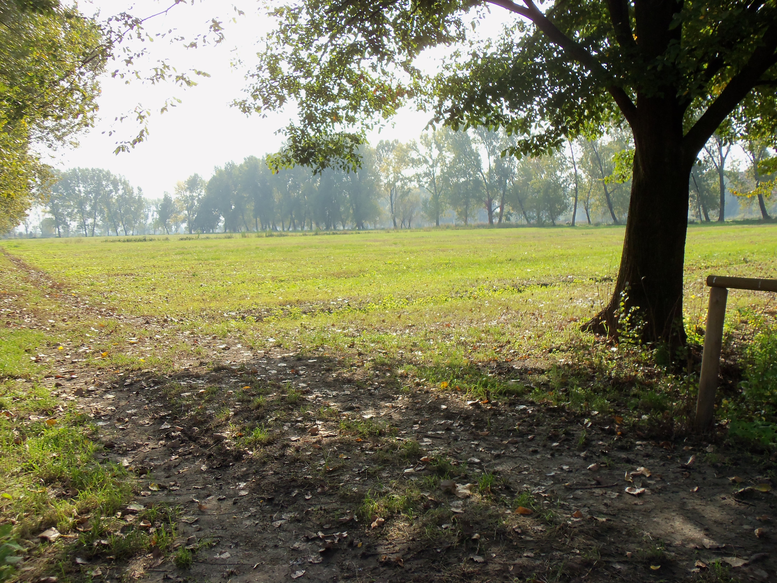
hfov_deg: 61.7
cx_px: 388
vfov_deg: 48.2
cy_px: 292
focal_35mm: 29
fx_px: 651
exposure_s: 1/400
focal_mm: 5.2
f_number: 3.4
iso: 80
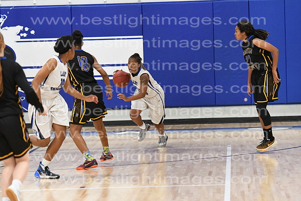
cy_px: 100
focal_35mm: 202
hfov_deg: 10.2
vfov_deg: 6.8
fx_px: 1693
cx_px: 150
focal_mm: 135
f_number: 4
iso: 5000
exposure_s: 1/640
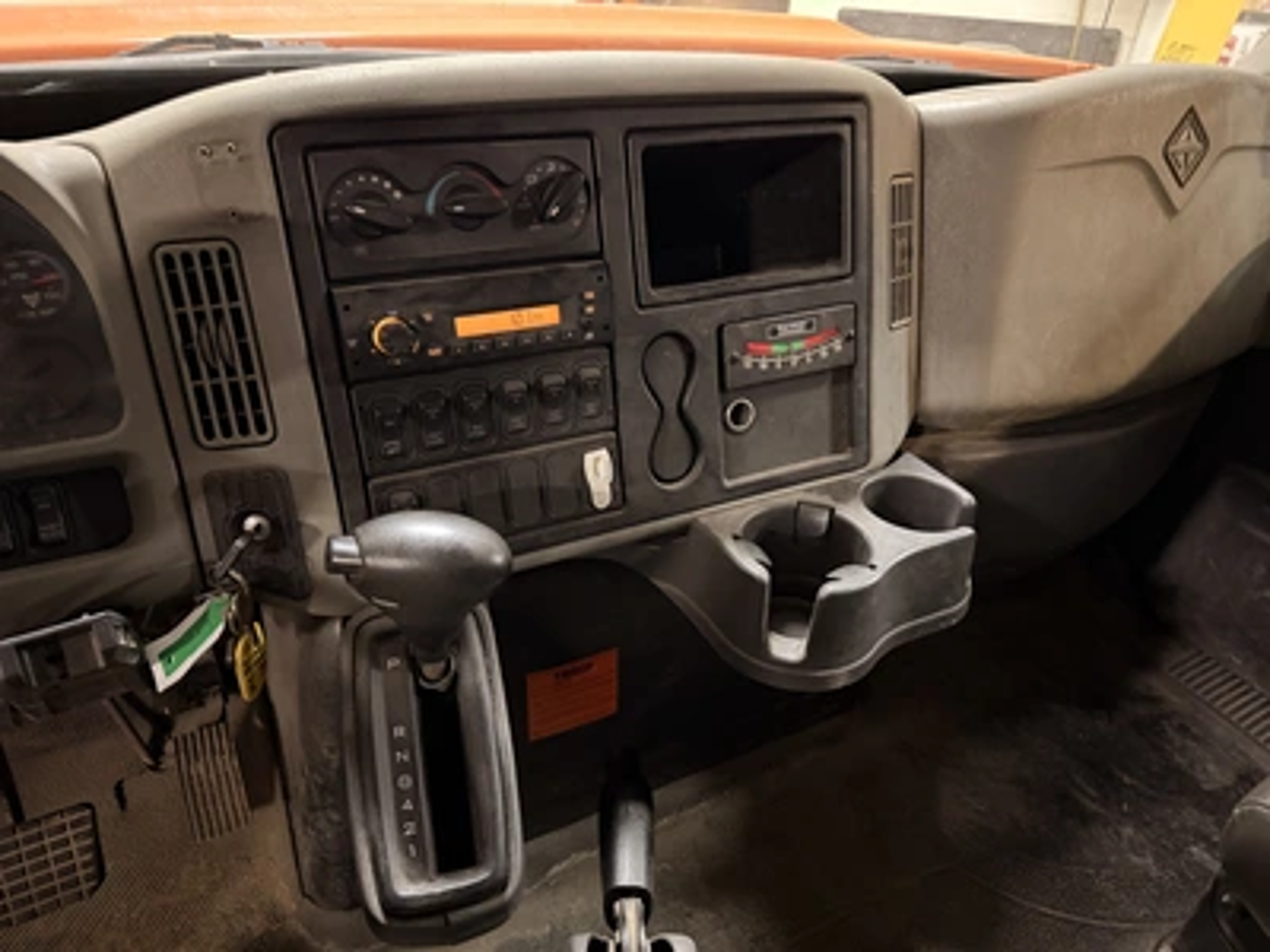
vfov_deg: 56.8
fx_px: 881
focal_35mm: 24
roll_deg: -4.4
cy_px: 476
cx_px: 635
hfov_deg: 71.6
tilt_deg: -32.6
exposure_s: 1/15
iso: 2000
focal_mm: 6.76
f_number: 1.78
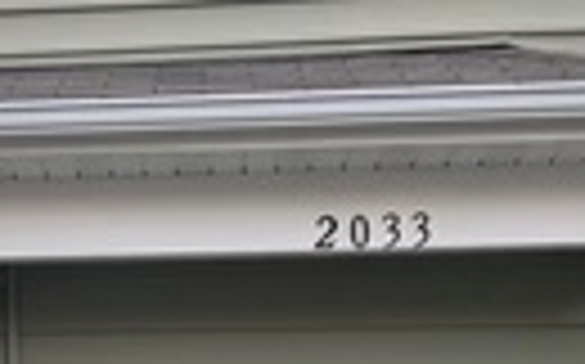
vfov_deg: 12.3
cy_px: 306
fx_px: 1689
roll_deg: -0.4
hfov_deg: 19.0
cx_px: -20
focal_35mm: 106
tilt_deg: +12.6
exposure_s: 1/121
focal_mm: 4.25
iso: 50
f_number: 1.8
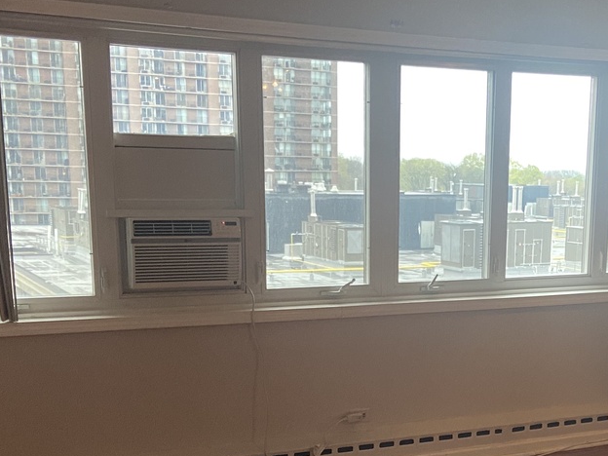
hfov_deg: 31.8
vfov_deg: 23.9
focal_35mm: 60
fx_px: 1054
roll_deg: -0.1
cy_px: 396
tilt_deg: -12.1
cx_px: 429
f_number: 1.8
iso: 160
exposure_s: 1/60
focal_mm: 4.25
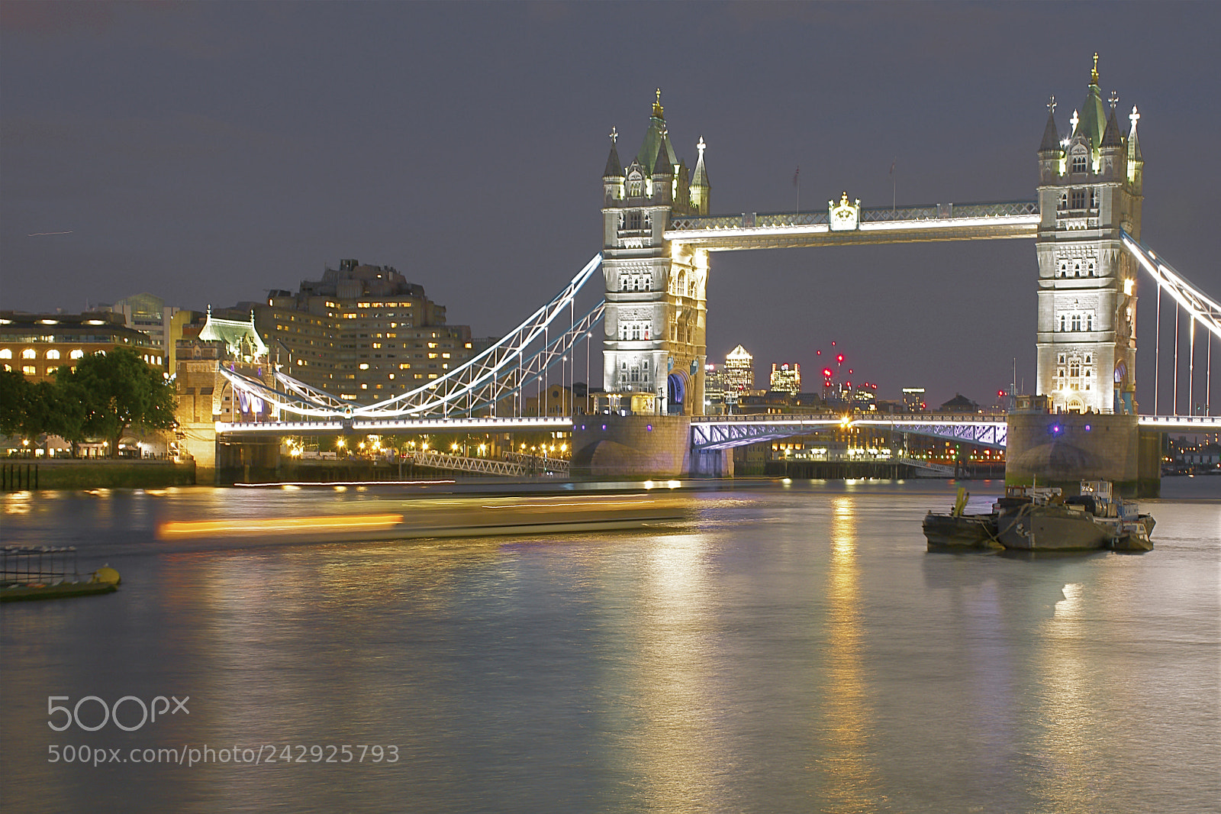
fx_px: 1780
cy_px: 407
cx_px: 610
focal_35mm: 52
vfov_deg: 25.7
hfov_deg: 37.9
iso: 100
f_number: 10
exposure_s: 8
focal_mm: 35
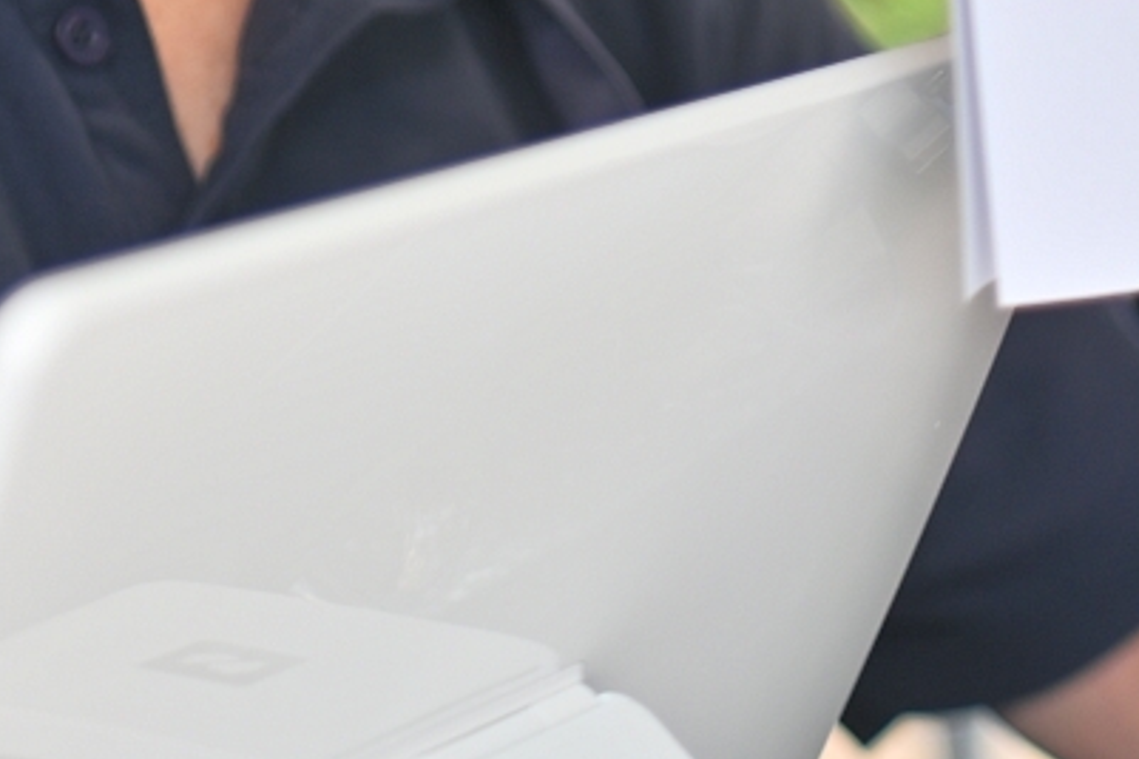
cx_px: 149
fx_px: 5313
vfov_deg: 8.0
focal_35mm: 168
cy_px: -415
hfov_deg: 12.2
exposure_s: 1/100
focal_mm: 45
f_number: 2.8
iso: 100
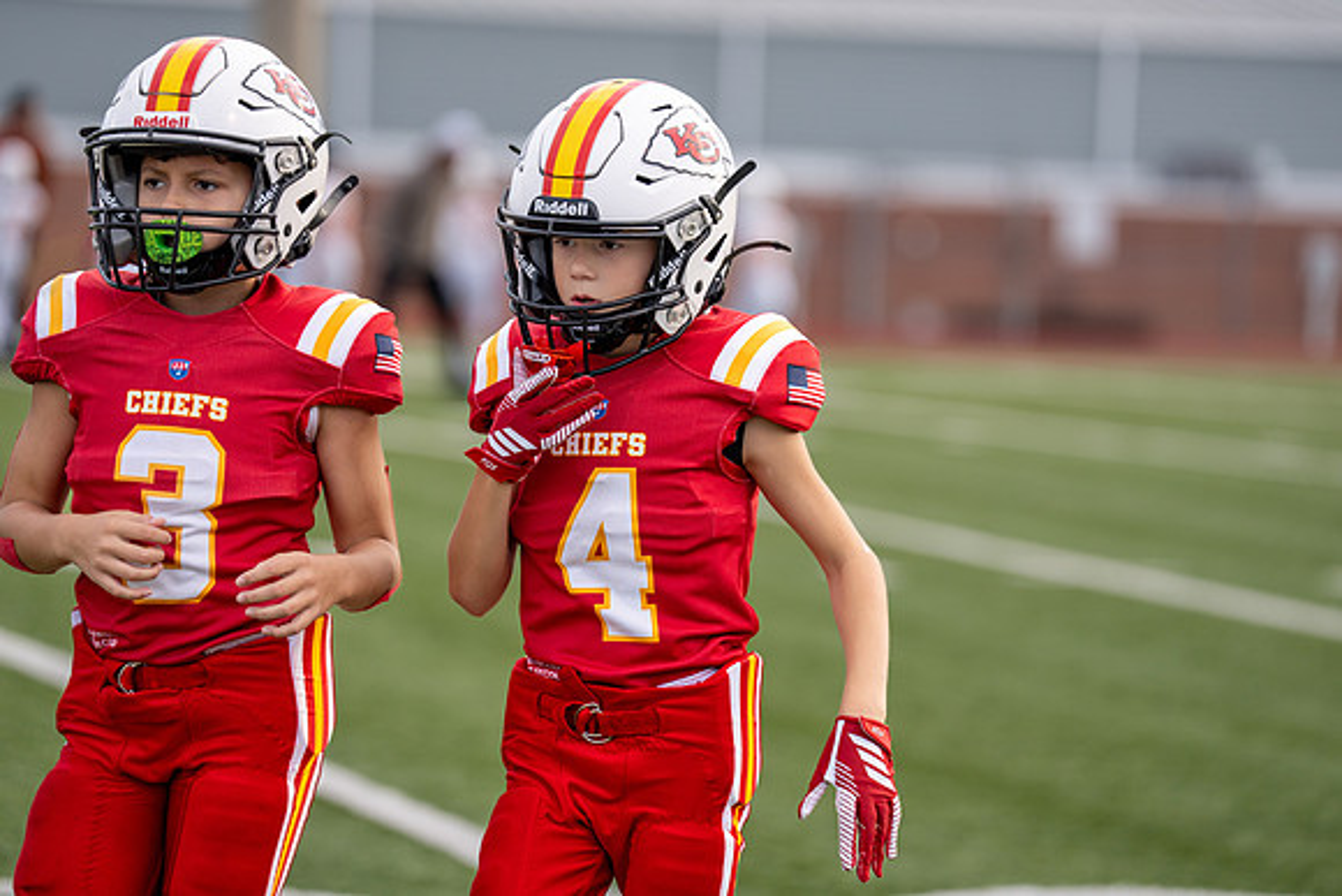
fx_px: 6736
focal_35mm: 181
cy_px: 406
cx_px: 700
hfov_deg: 11.4
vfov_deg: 7.6
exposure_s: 1/1250
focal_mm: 162
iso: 320
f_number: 2.8
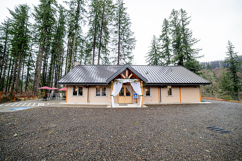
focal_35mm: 14
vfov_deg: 81.2
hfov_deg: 104.2
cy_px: 80
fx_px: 94
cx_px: 121
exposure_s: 1/250
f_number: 6.3
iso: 1000
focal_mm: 14
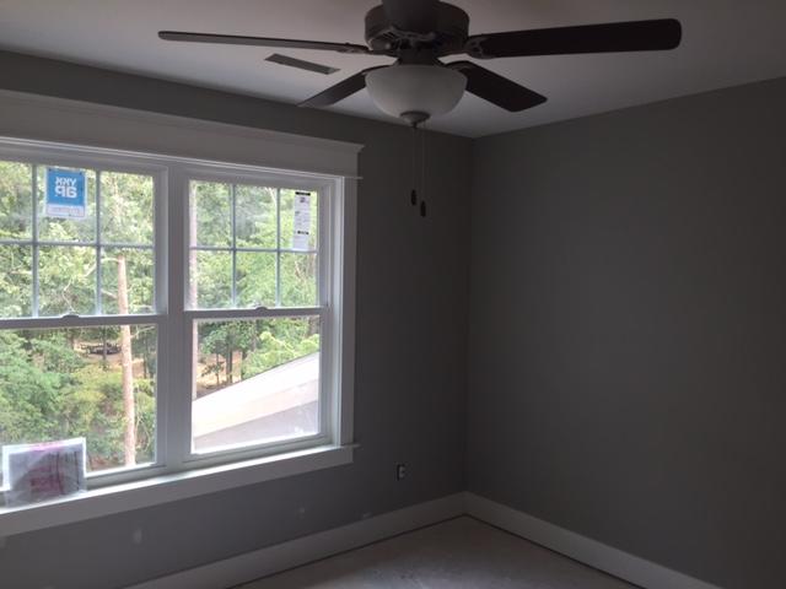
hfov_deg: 61.7
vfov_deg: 48.2
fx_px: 658
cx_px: 393
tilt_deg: -2.4
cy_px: 294
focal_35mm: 29
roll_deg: -1.5
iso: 40
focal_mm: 4.15
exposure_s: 1/60
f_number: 2.2
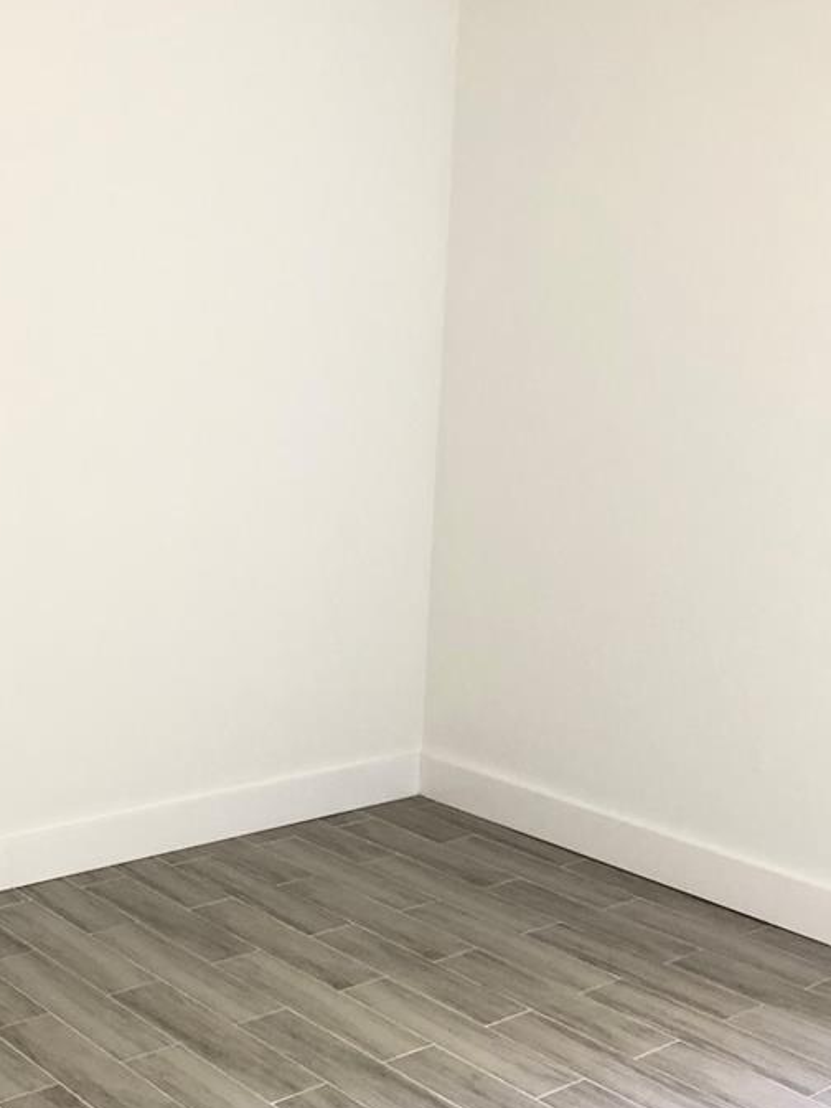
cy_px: 735
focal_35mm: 50
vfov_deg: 37.8
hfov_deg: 28.5
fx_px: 1600
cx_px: 162
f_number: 1.8
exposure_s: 1/30
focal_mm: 4
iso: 32
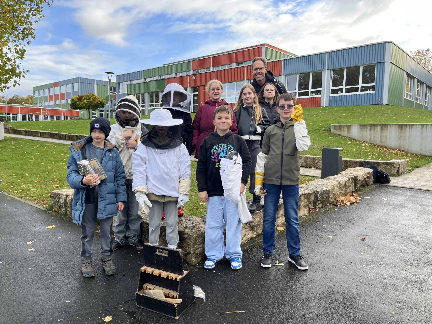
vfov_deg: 53.1
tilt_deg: -5.9
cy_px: 162
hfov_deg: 67.3
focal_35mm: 26
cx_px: 216
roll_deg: -0.8
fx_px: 324
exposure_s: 1/534
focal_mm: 5.1
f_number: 1.6
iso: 50
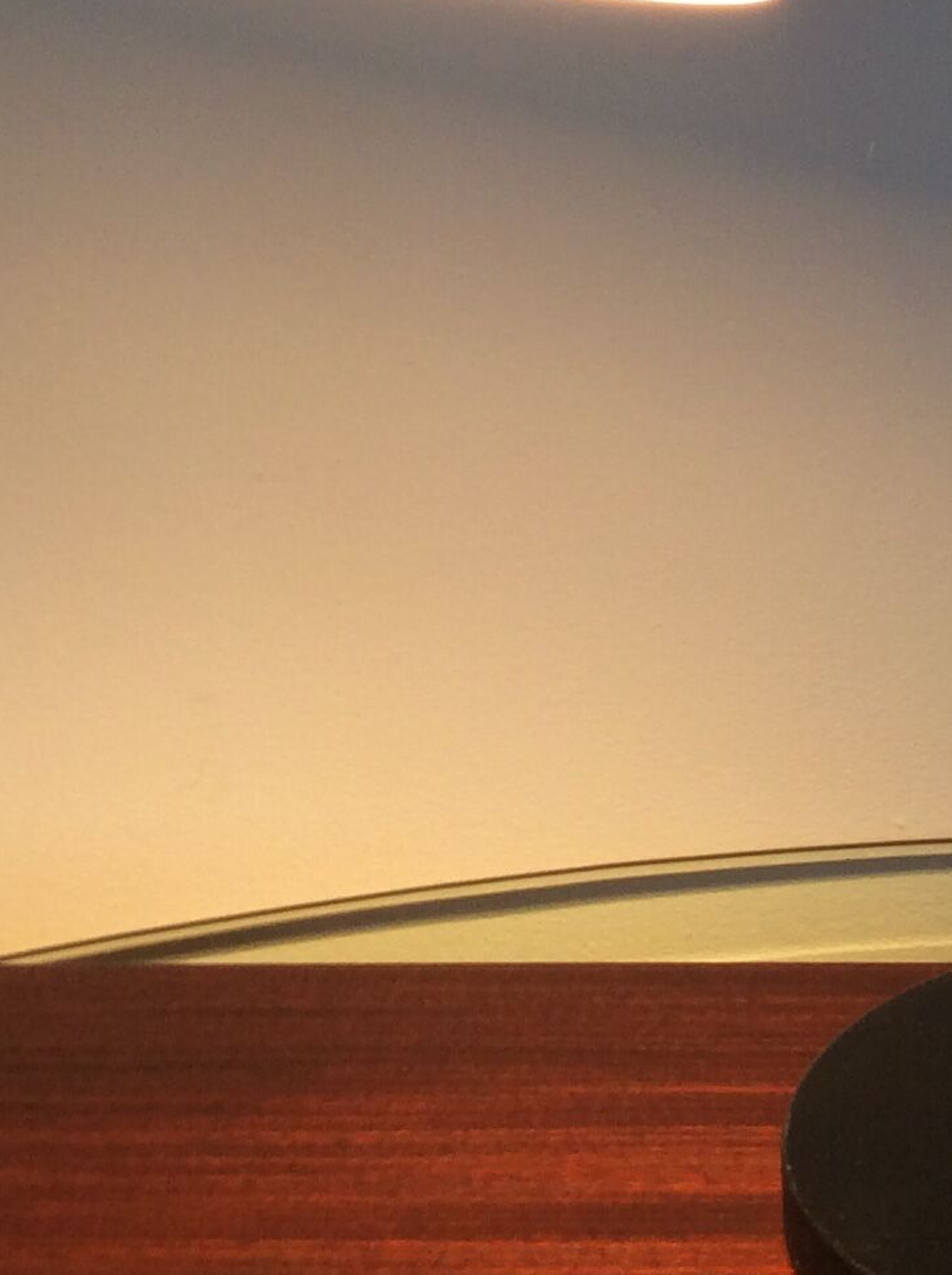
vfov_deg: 21.8
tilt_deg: -5.4
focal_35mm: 86
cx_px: 853
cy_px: -75
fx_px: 3162
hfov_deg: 16.9
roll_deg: +1.6
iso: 40
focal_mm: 3.3
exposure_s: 1/25
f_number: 2.4
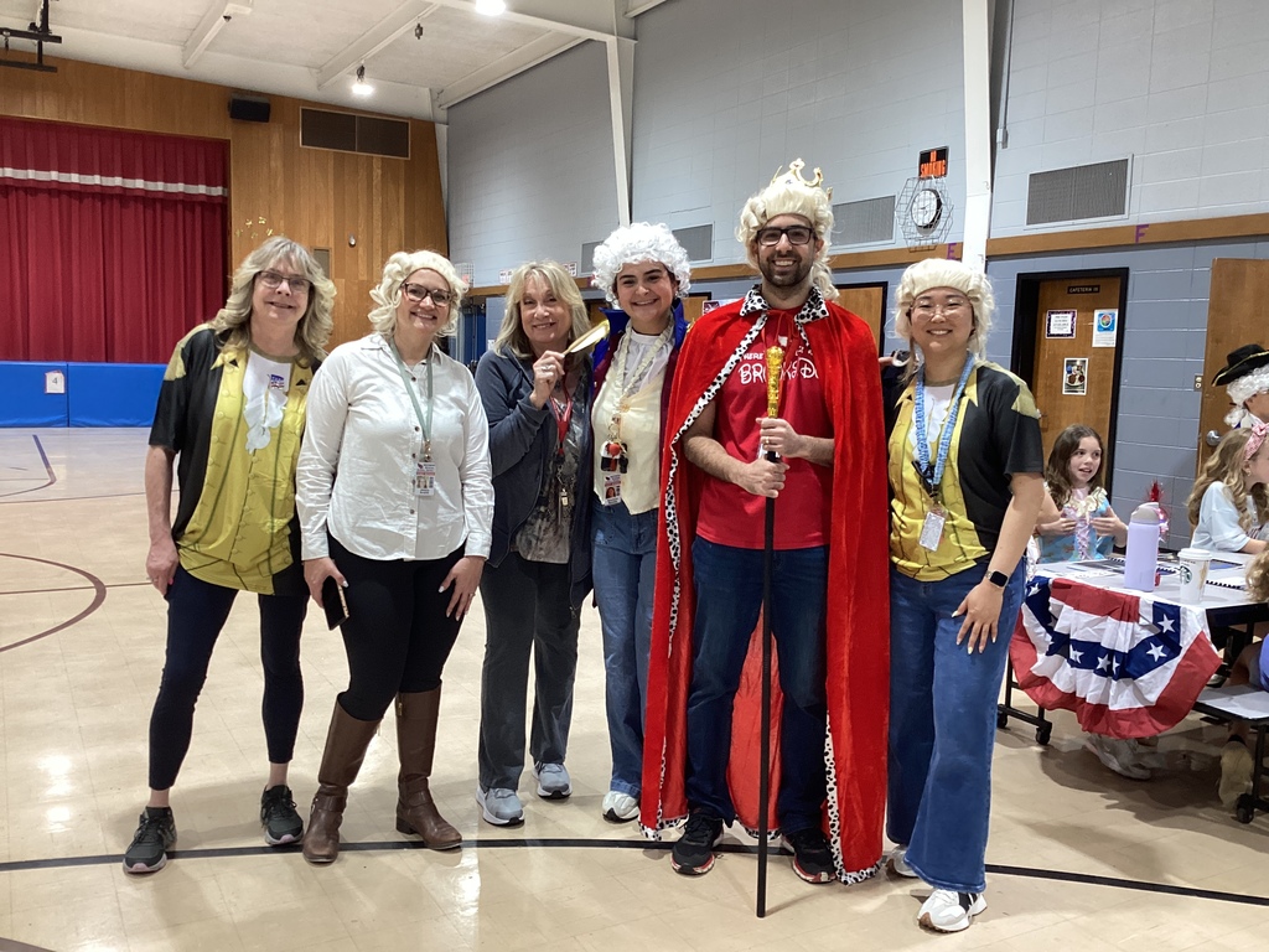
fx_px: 1136
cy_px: 476
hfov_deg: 58.4
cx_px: 634
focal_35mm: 31
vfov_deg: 45.4
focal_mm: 3.3
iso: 125
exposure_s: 1/50
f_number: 2.4
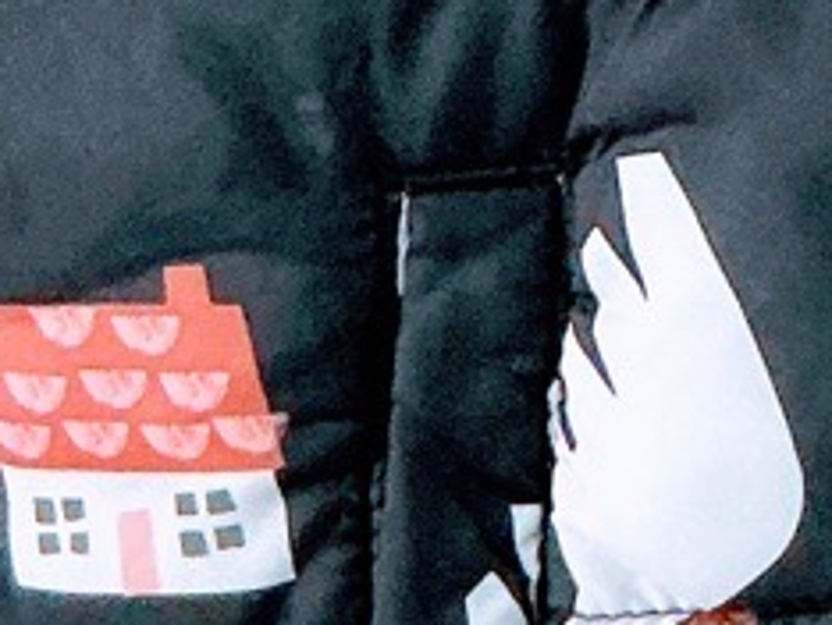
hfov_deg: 9.5
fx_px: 4764
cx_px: 1486
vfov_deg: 7.3
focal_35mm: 198
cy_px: -469
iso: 200
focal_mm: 3
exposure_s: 1/33
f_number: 1.8
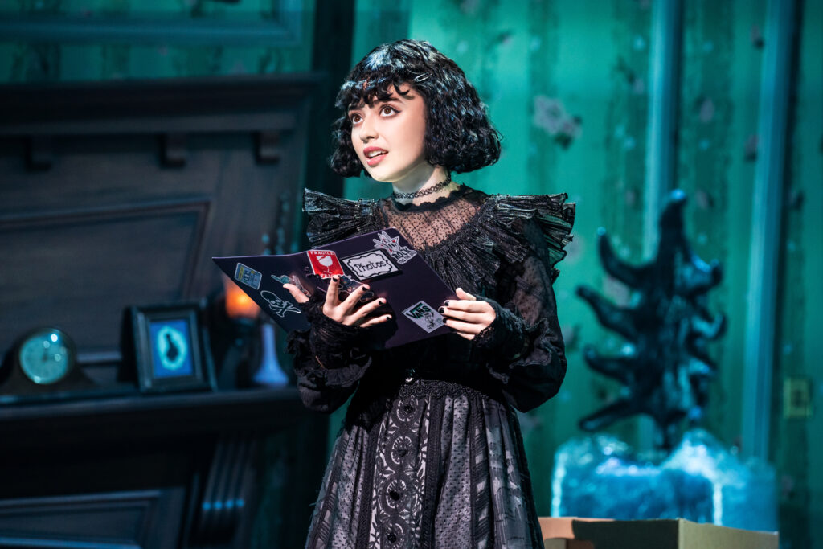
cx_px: 412
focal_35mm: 182
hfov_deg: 11.3
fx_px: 4161
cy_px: 274
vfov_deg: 7.5
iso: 4000
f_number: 5
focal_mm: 182
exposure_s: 1/250
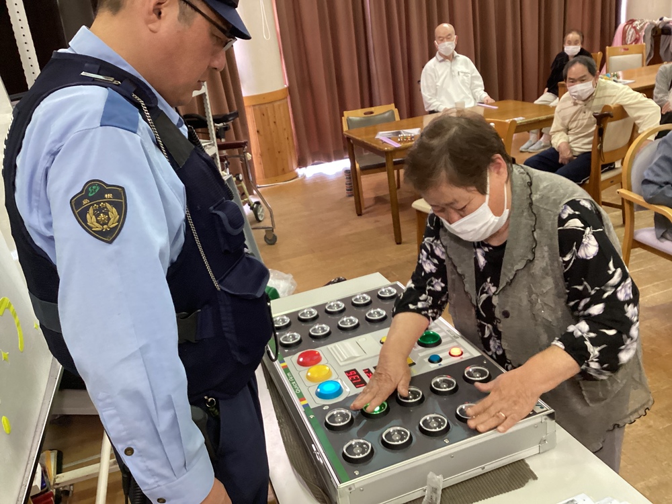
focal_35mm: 31
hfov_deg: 58.4
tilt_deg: -21.5
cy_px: 252
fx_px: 602
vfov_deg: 45.4
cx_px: 336
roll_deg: +7.4
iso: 320
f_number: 2.4
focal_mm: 3.3
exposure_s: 1/40
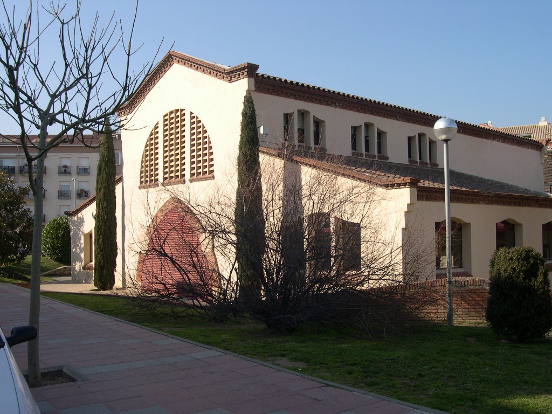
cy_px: 207
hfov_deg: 49.0
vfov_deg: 37.7
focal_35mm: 38
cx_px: 276
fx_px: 606
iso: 100
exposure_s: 1/149
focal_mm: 8
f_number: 7.6
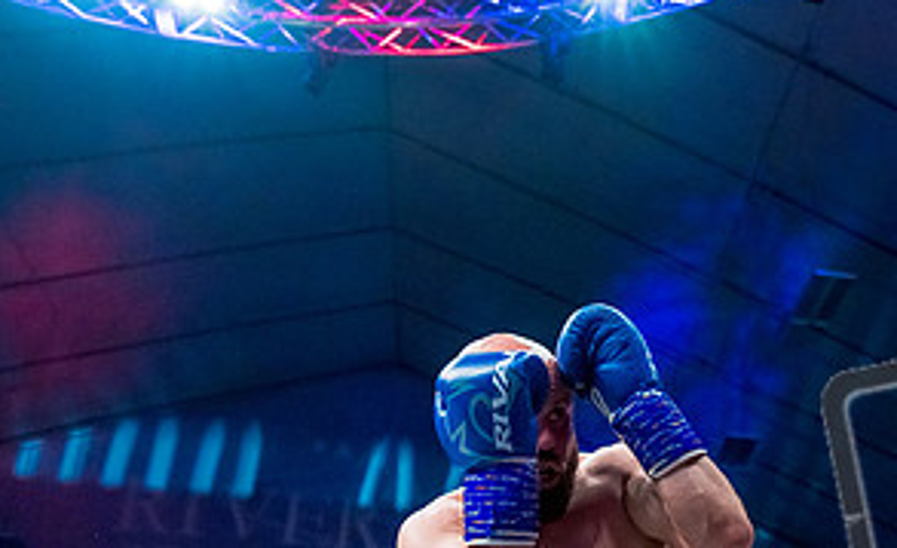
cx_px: 865
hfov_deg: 33.3
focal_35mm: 57
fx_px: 1385
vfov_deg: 22.2
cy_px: 401
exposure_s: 1/1000
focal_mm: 27
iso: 4000
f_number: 4
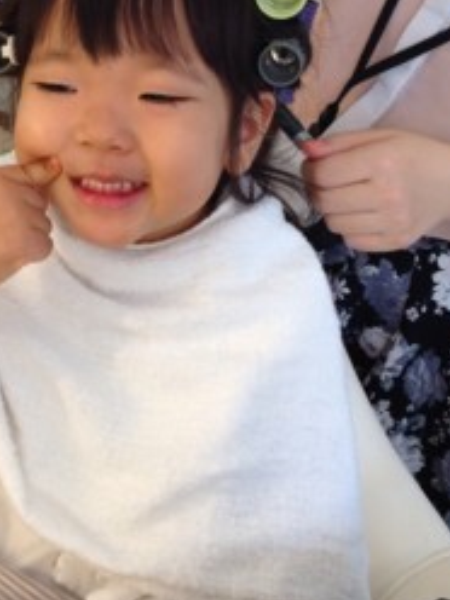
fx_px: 1040
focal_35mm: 60
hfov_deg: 24.3
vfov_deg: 31.3
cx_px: 160
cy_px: 114
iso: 64
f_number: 2.4
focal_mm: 4.13
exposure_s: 1/40
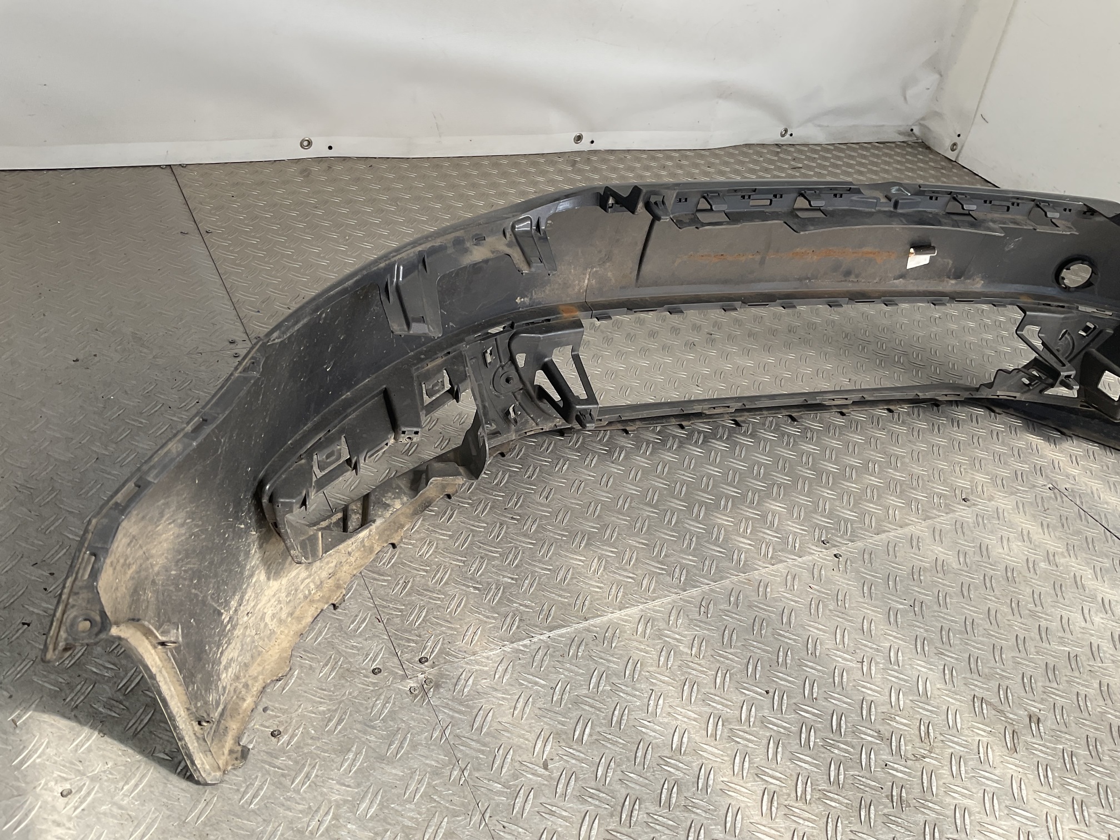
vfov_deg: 48.2
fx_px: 938
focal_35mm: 29
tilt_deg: -35.7
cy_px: 420
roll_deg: -15.0
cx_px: 560
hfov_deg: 61.7
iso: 16
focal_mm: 3
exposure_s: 1/461
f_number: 1.8
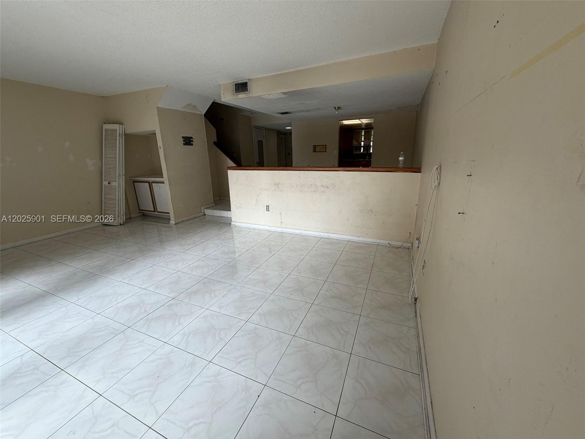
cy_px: 220
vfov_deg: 85.7
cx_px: 292
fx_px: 237
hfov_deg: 102.1
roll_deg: +1.6
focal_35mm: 14
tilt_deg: -16.2
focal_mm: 2.22
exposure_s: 1/121
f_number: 2.2
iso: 64
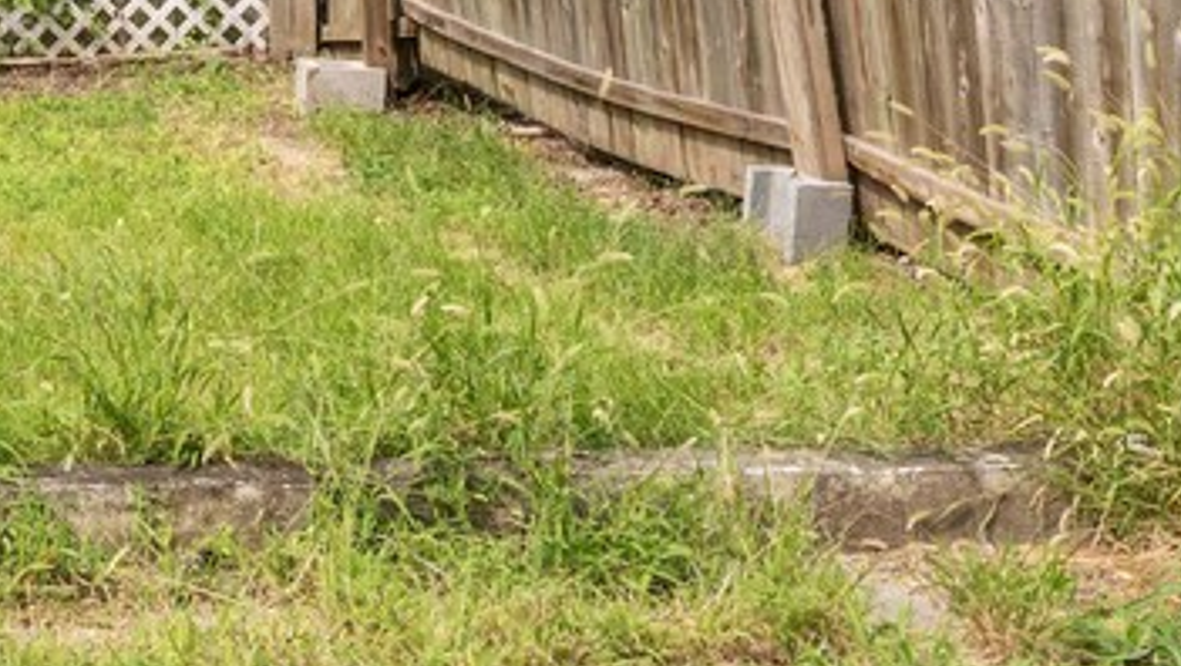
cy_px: -165
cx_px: -294
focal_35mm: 76
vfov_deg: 15.3
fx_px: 2382
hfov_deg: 24.7
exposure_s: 1/125
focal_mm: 17
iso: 200
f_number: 11
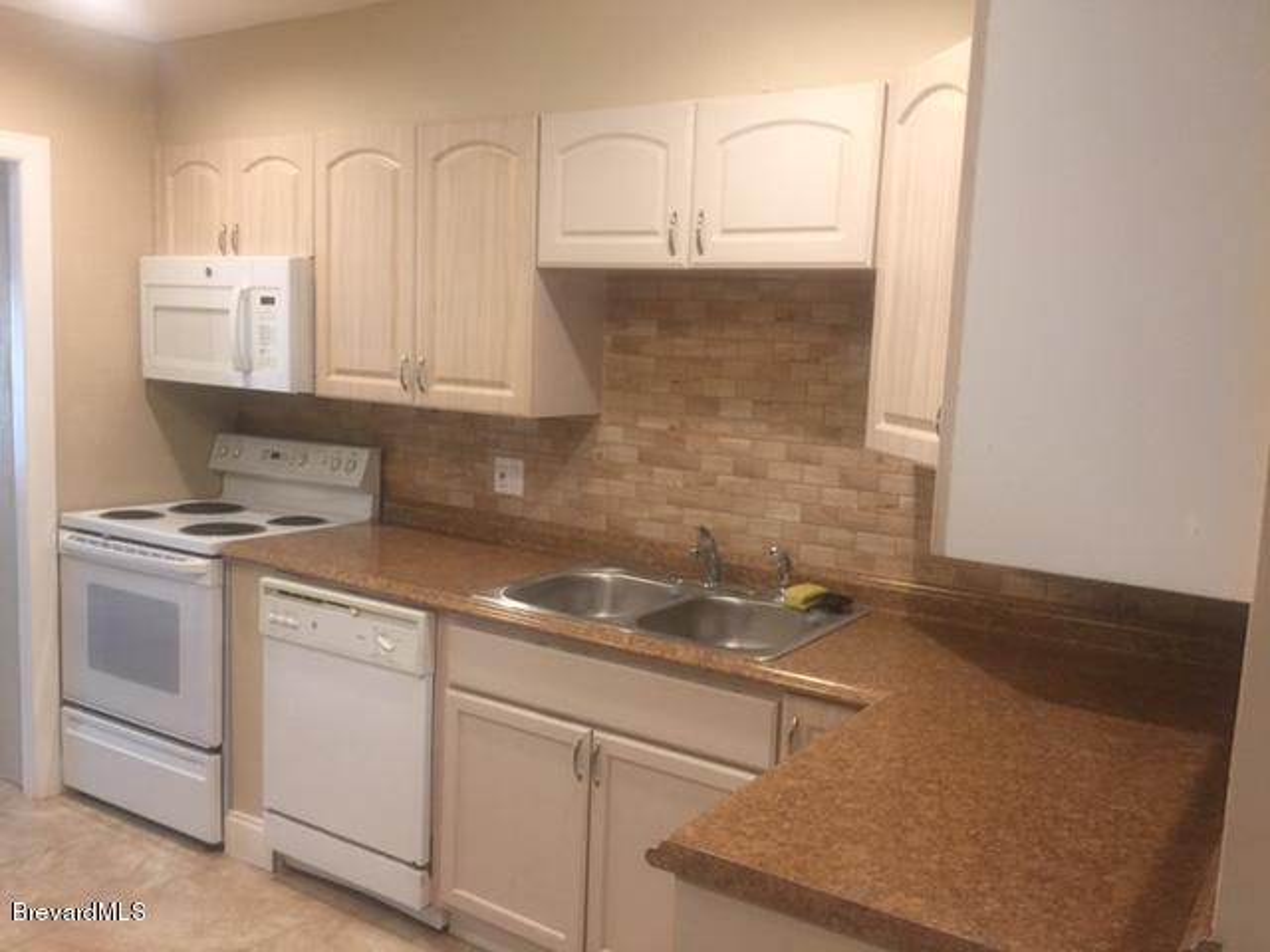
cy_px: 476
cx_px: 635
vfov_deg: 48.2
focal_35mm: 29
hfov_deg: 61.7
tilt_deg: -7.2
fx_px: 1064
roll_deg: -2.7
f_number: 2.2
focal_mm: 4.15
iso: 40
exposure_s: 1/15
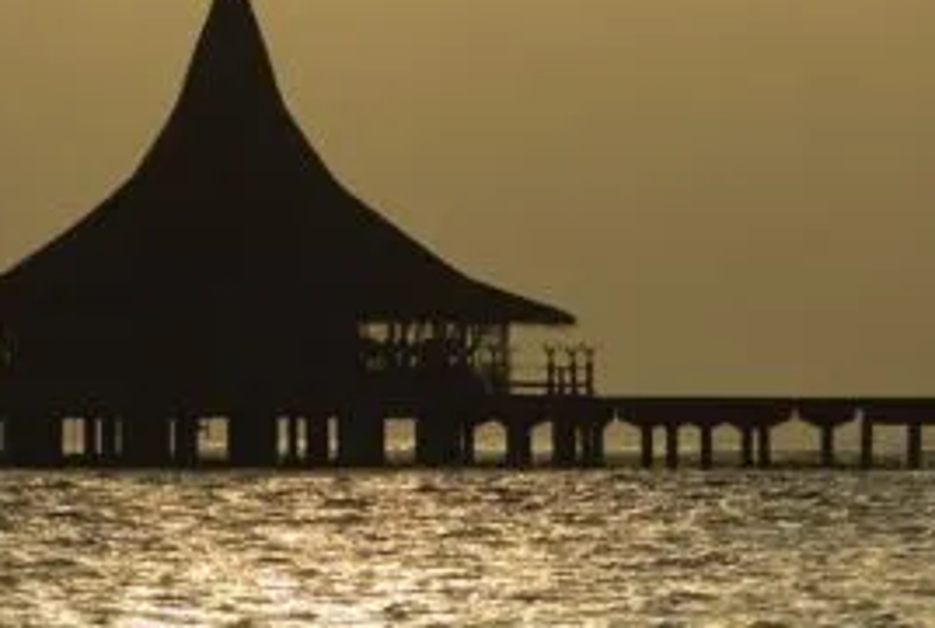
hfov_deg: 3.8
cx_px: 300
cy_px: -56
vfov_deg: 2.5
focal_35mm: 544
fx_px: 14158
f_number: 5.3
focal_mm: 95
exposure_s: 1/2000
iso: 100
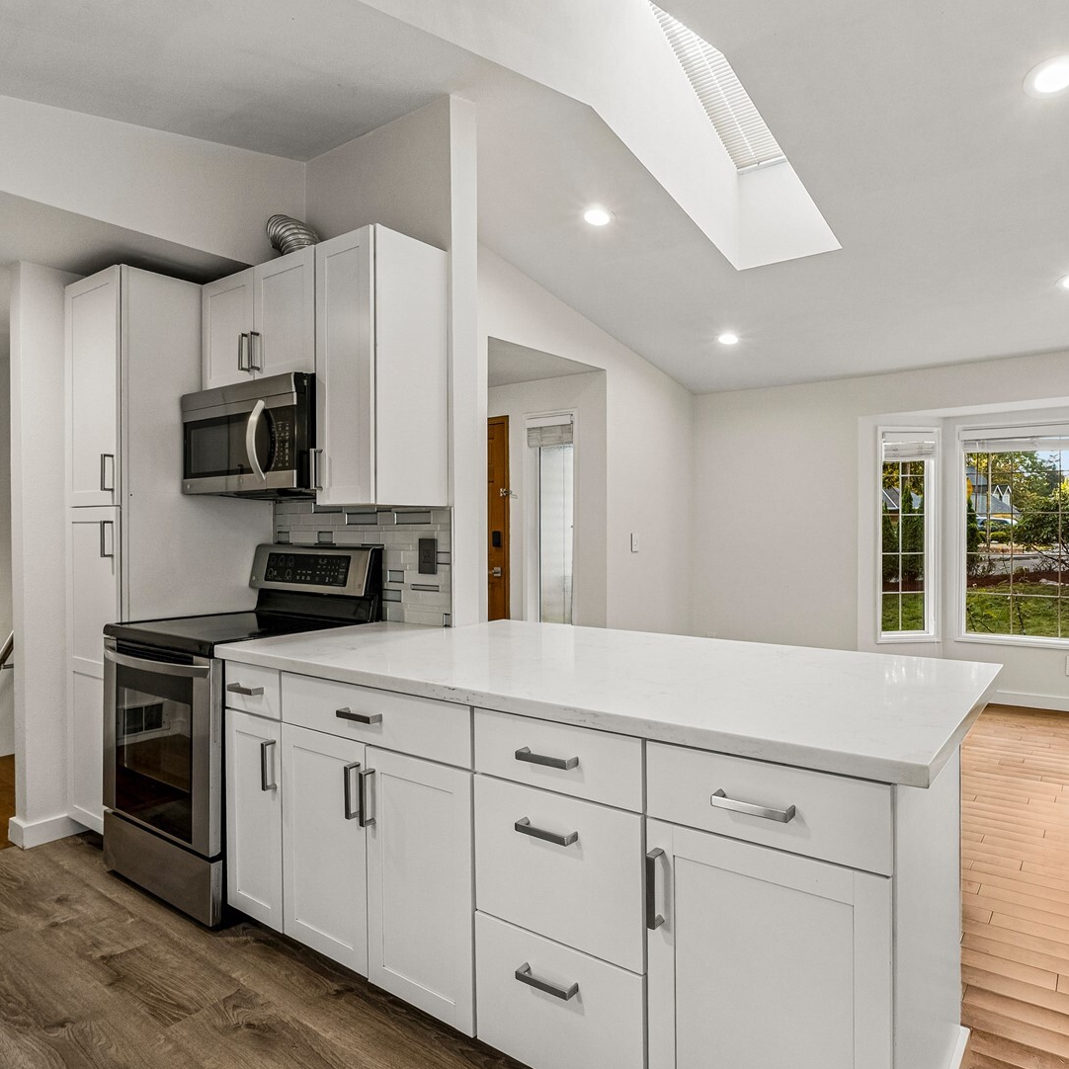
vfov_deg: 74.8
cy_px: 540
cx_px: 599
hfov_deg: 74.5
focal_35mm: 20
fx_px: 699
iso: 250
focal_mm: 10
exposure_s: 1/8
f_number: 9
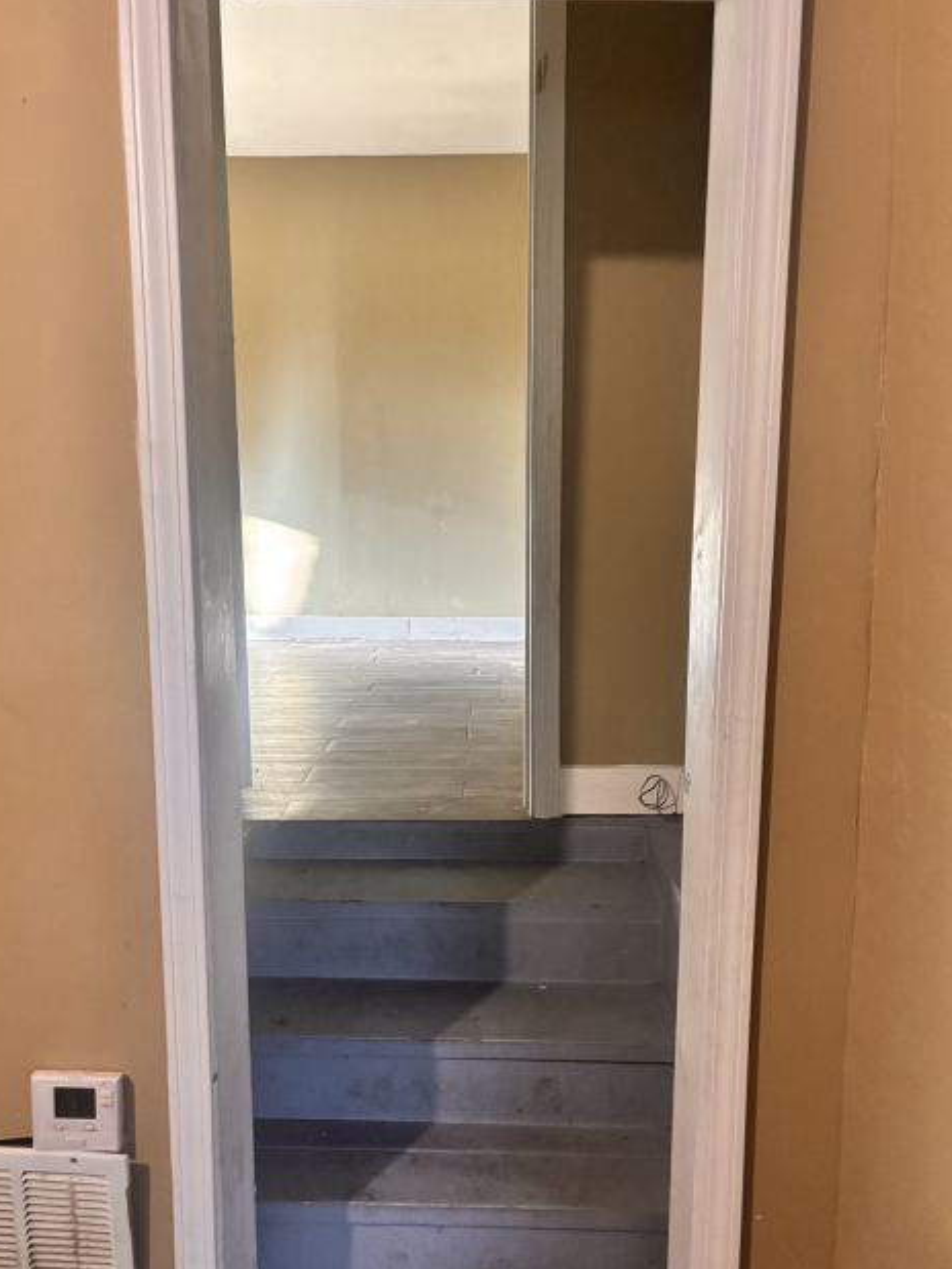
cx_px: 451
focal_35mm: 28
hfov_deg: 49.7
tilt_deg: -8.3
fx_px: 1027
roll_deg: -0.1
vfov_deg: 63.5
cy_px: 645
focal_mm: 5.96
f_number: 1.6
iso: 500
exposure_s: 1/40
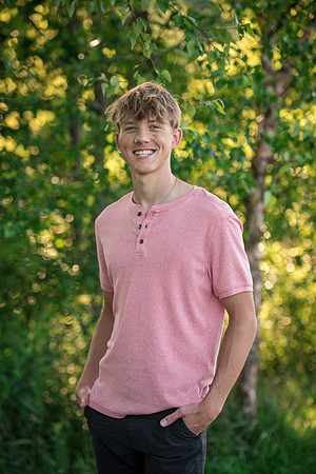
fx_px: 1382
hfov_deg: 13.0
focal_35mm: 105
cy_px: 237
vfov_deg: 19.5
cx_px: 158
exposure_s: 1/2000
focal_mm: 105
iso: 800
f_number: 2.8
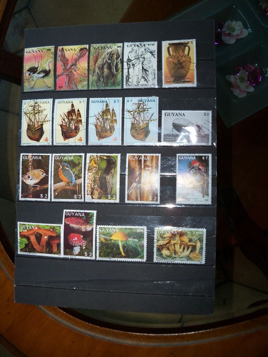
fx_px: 361
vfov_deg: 52.6
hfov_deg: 40.7
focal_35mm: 35
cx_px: 134
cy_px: 178
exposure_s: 1/30
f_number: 3.5
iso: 100
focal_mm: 6.2
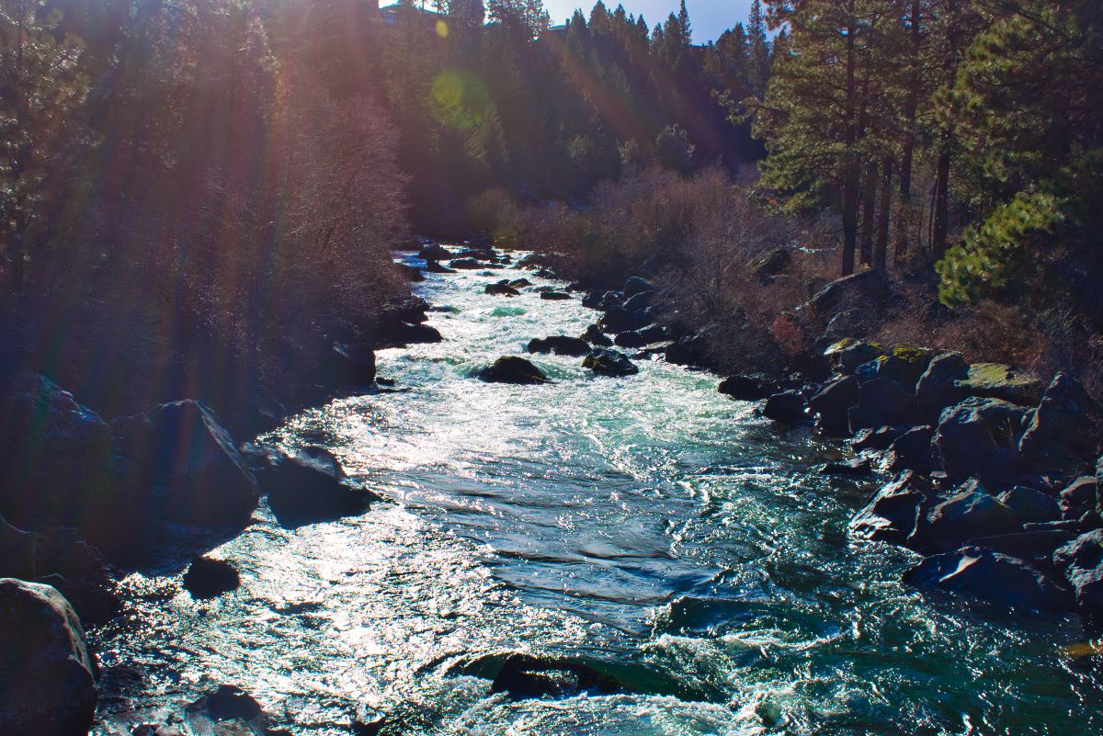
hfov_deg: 44.9
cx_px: 552
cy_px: 368
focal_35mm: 44
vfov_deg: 30.9
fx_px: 1333
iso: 200
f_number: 13
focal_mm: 29
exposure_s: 1/800
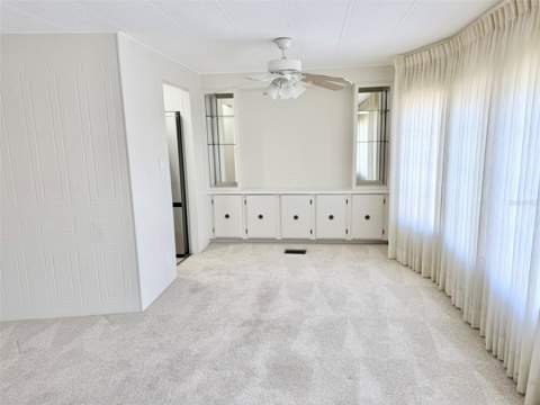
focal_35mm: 24
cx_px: 270
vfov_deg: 56.8
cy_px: 202
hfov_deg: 71.6
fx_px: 374
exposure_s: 1/131
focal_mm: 6.76
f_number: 1.78
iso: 50
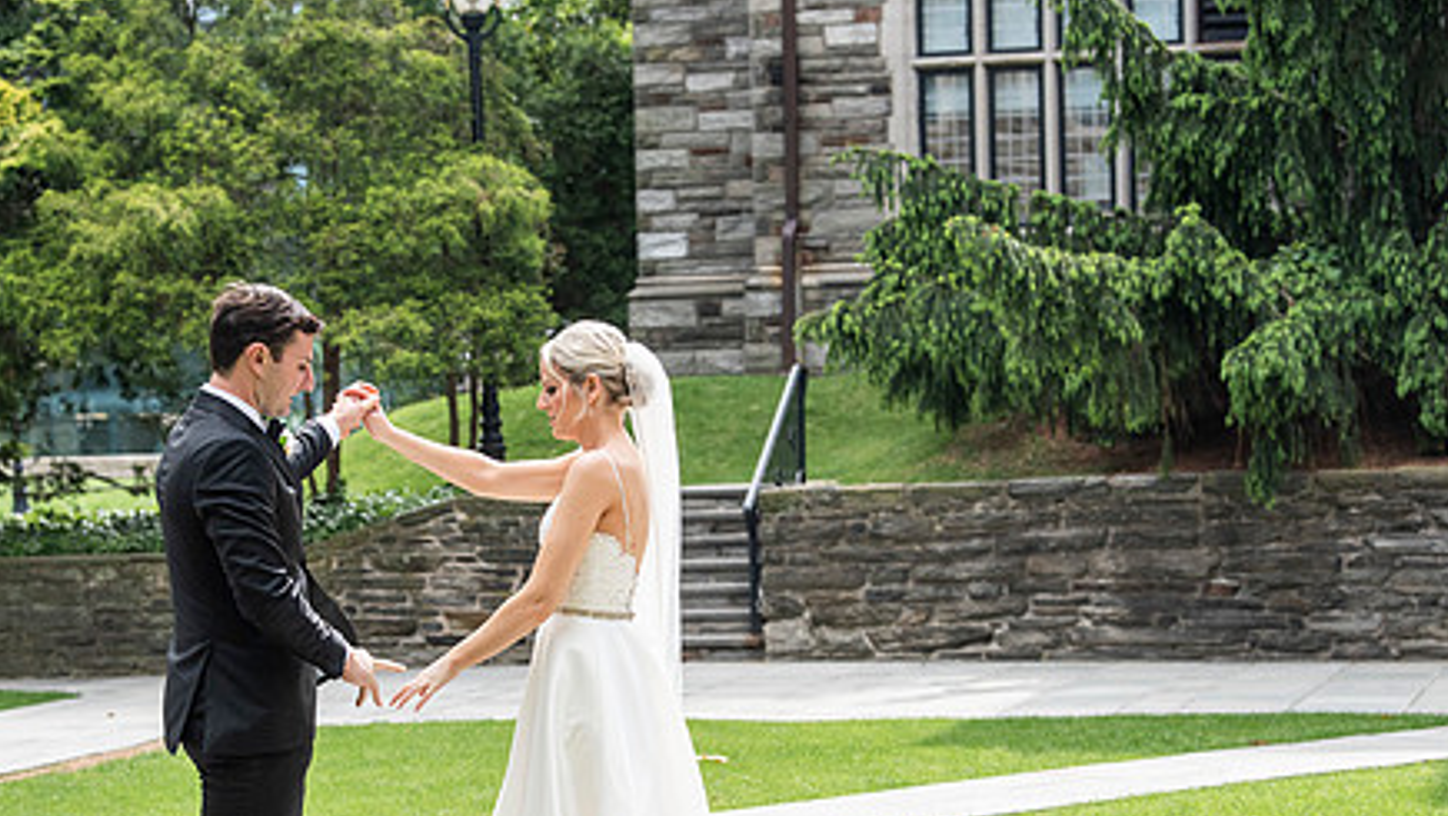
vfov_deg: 11.1
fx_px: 4186
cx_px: 589
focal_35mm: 109
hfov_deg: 19.6
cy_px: 578
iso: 1000
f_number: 4.5
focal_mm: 78
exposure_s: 1/2000
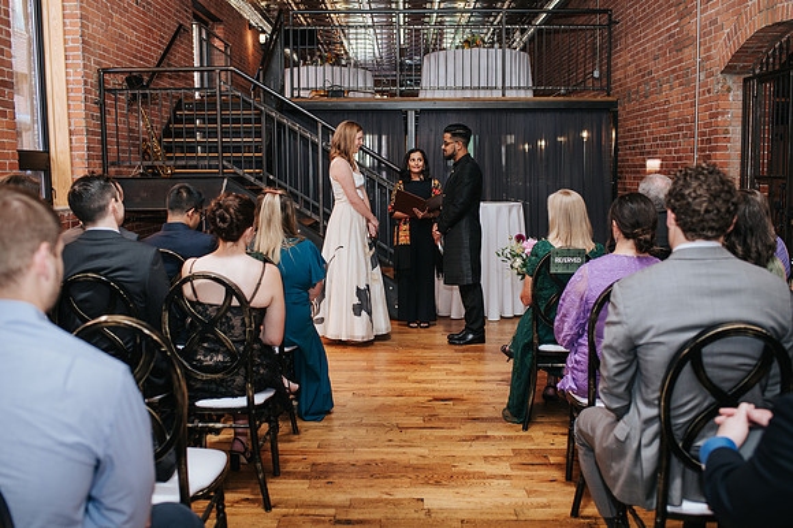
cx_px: 403
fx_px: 803
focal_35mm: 36
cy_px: 274
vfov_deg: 36.4
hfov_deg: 52.6
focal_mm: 35
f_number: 3.2
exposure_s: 1/200
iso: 800
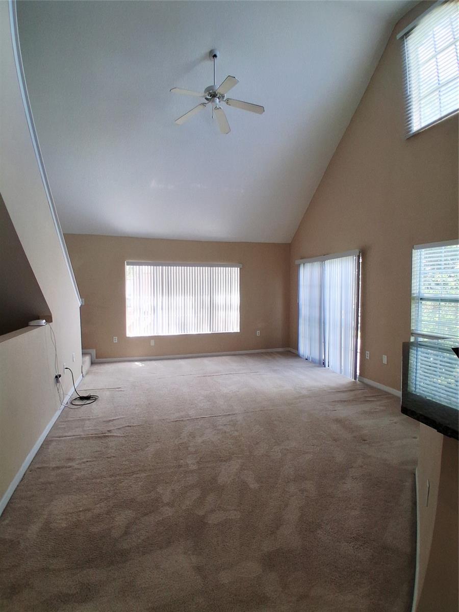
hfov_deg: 74.7
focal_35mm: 17
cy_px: 306
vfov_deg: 91.0
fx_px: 301
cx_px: 230
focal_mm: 1.4
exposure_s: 1/120
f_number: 2.2
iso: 50
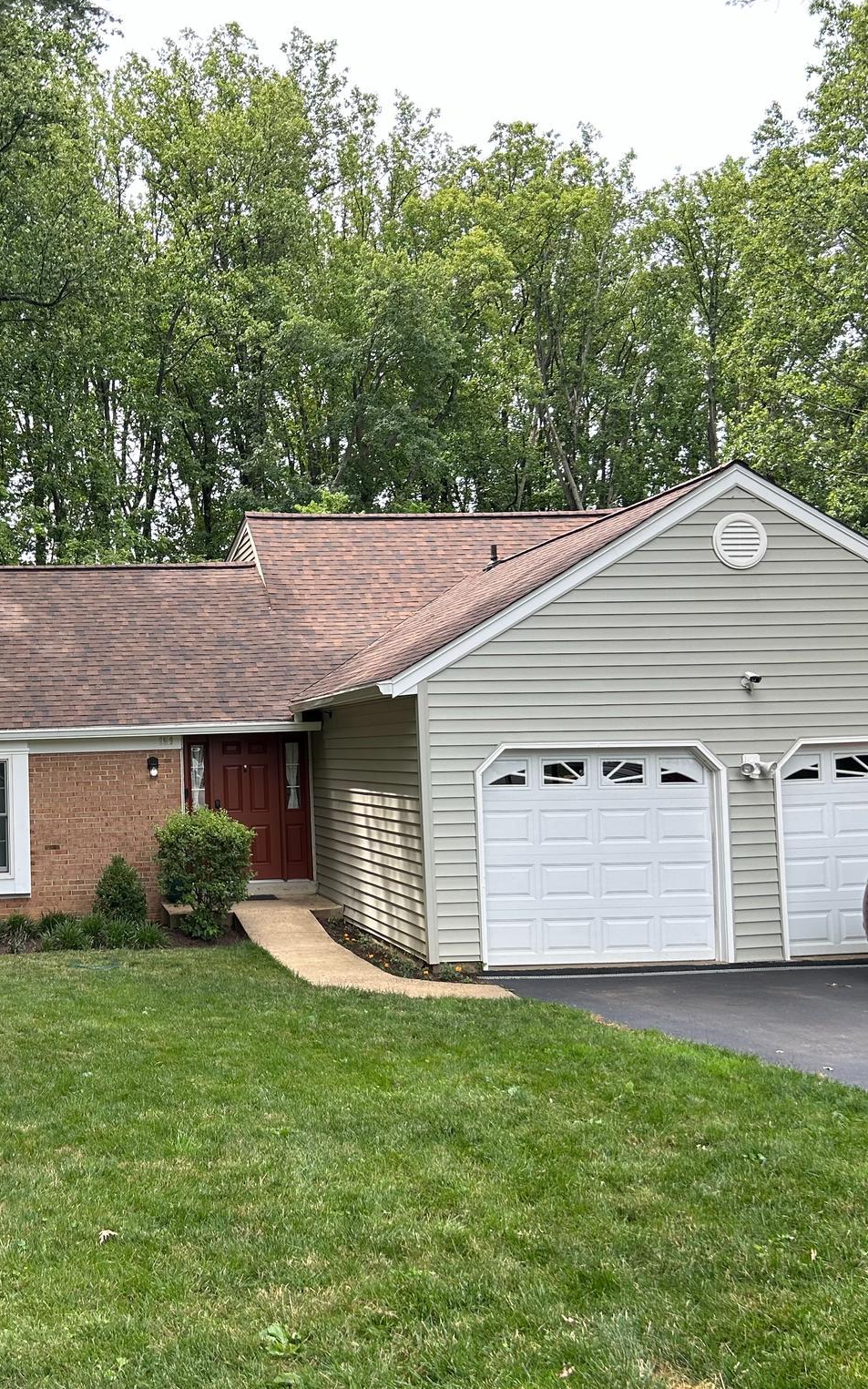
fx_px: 1401
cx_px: 155
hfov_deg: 33.3
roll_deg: +2.3
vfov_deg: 52.8
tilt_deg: +2.8
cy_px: 691
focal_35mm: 37
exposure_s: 1/692
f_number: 1.5
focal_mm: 5.7
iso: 50
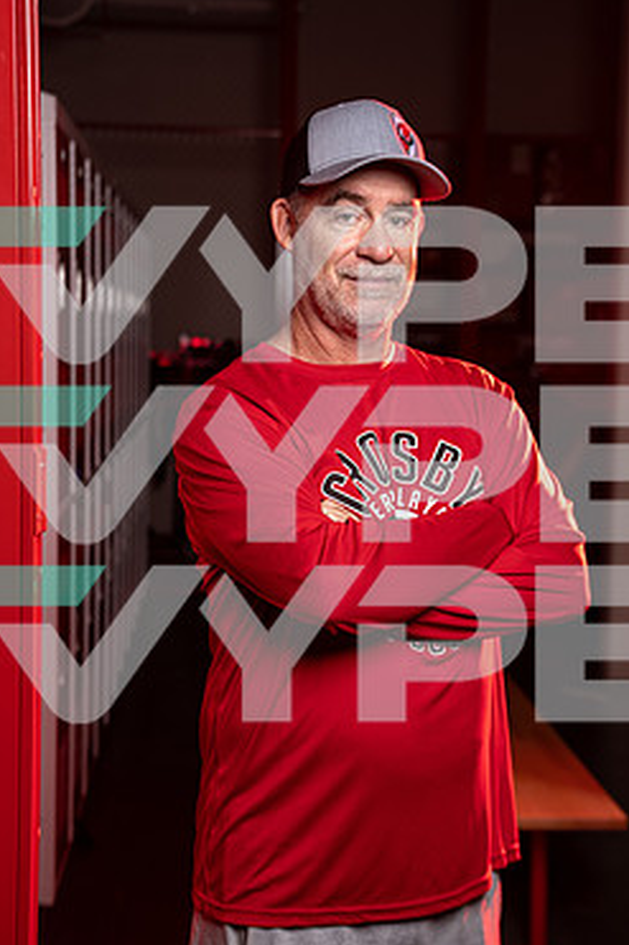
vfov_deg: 35.1
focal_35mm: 57
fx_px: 1495
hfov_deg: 23.8
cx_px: 334
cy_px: 466
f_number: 3.5
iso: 100
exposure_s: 1/250
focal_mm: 47
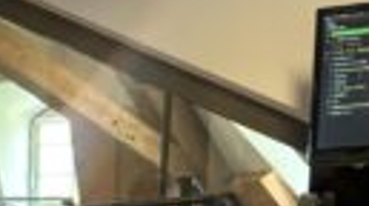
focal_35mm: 78
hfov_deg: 23.9
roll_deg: +1.7
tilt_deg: -10.7
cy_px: 340
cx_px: -113
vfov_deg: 14.1
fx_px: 762
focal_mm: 5.7
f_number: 1.5
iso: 125
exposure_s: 1/50
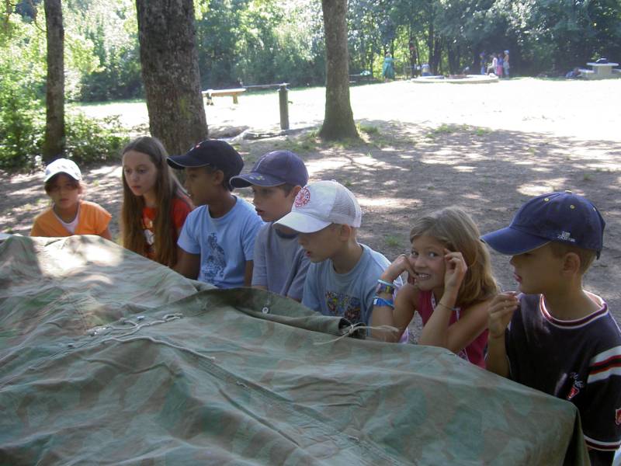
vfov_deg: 36.8
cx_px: 310
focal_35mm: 39
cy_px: 233
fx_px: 700
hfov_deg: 47.9
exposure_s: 1/100
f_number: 2.8
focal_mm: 8
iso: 100
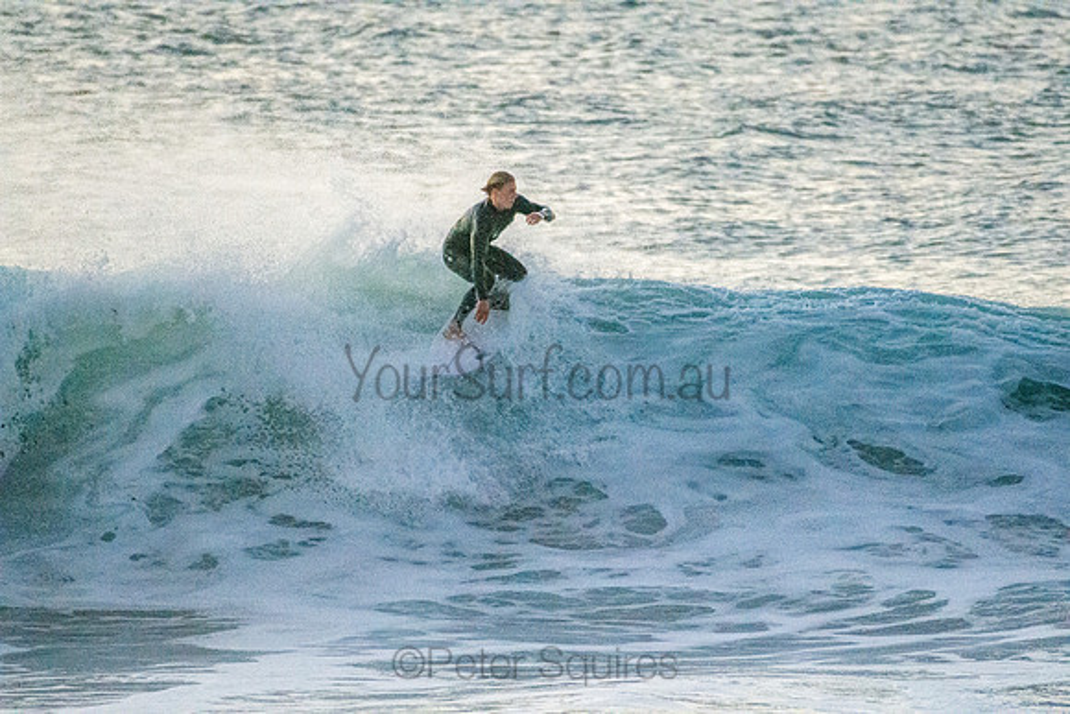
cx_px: 535
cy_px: 357
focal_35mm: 750
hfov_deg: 2.7
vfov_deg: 1.8
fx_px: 22296
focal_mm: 500
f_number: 5.6
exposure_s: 1/1600
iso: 12800
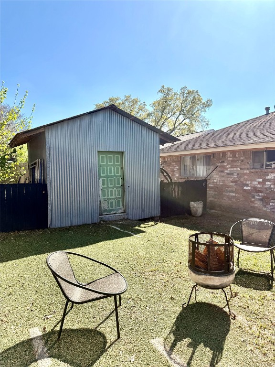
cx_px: 138
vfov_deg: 71.6
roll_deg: -0.3
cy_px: 184
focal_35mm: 24
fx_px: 254
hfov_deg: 56.8
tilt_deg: -3.0
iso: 80
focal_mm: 6.76
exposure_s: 1/4405
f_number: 1.78
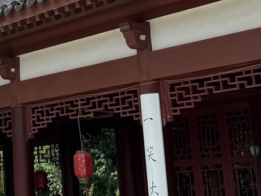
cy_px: -55
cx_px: -65
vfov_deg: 13.0
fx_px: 829
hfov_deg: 17.0
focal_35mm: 110
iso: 80
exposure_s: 1/4608
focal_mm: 6.76
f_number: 1.78
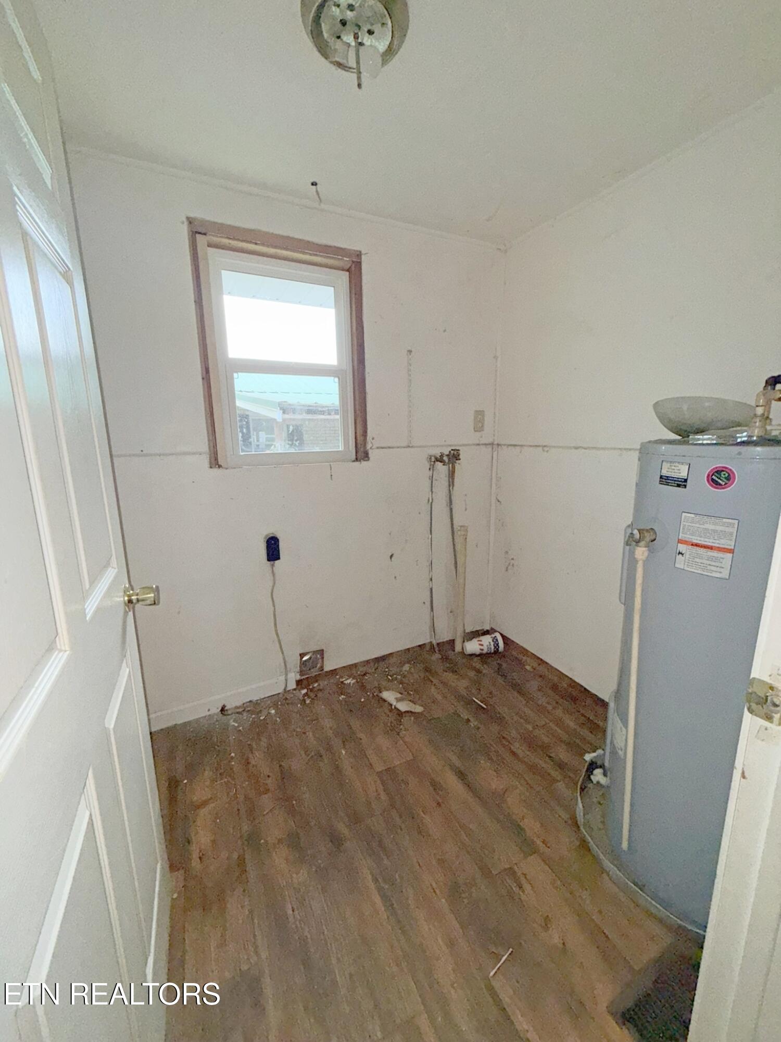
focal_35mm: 14
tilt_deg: -11.4
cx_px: 390
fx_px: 421
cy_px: 521
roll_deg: -0.1
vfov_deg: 102.1
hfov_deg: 85.7
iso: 80
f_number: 2.2
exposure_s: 1/122
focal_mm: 2.22
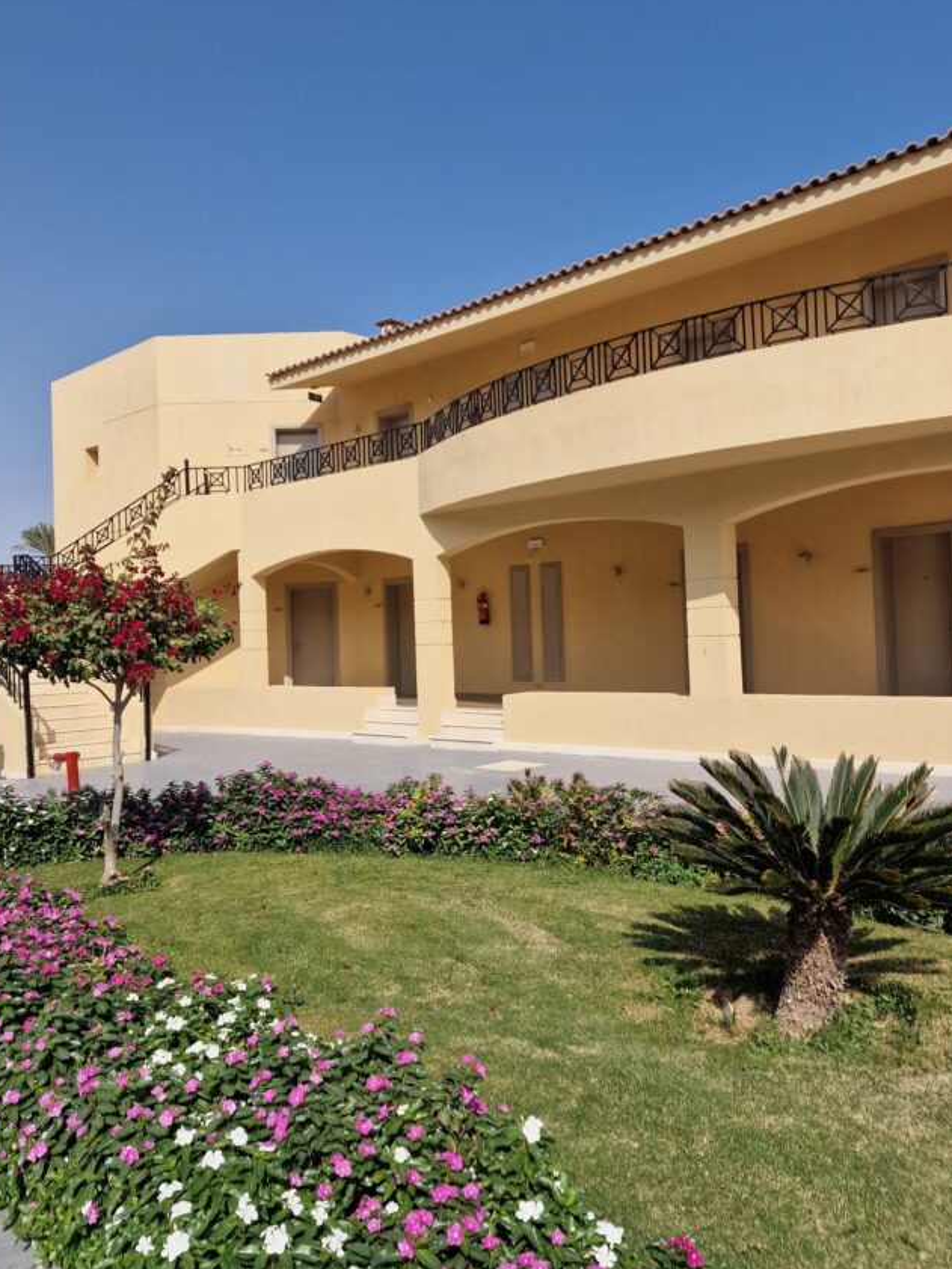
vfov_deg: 63.4
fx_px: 1026
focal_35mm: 28
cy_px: 622
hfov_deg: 49.7
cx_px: 441
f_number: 1.8
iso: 50
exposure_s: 1/2232
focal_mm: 6.4
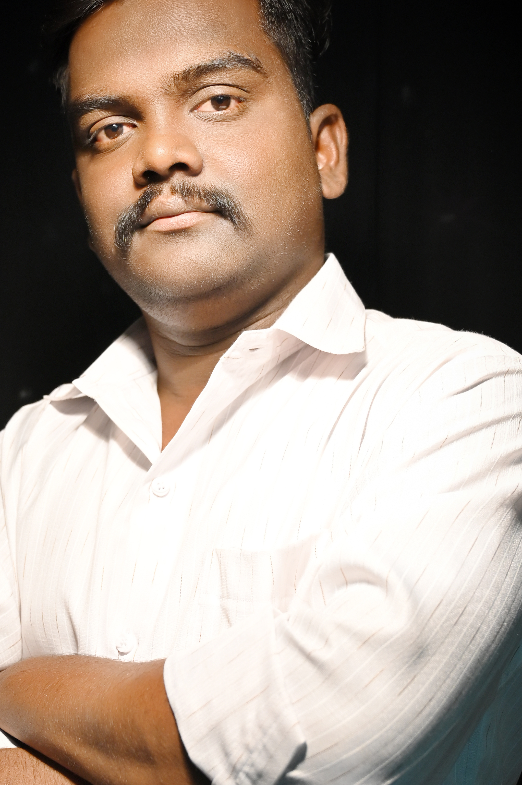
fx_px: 1329
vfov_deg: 32.8
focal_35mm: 61
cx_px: 213
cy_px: 486
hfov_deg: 22.2
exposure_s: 1/60
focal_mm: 31
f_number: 4.5
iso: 800
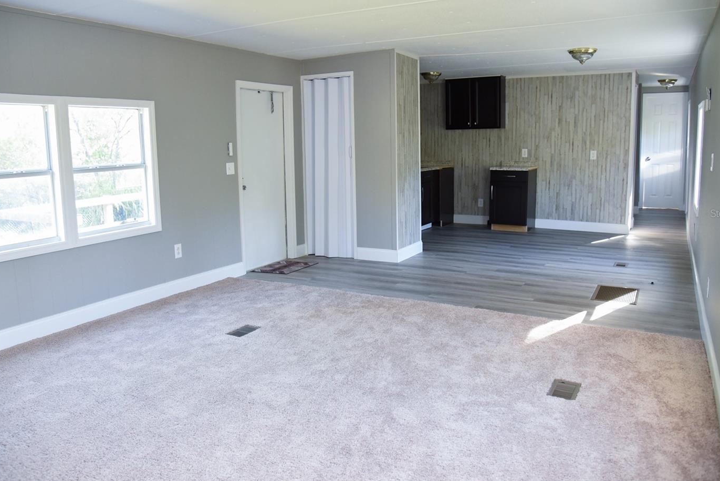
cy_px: 213
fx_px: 560
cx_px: 337
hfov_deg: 65.4
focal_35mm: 28
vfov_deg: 46.3
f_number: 4
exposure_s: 1/200
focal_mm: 24
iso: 2000
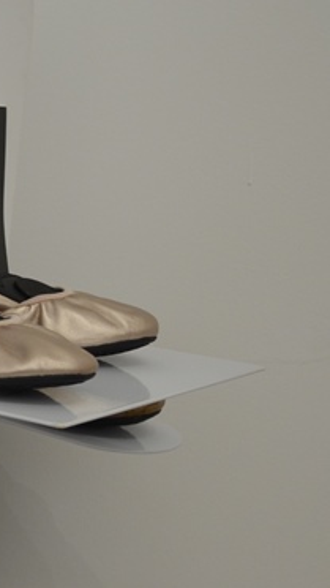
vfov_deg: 22.3
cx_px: -352
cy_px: 409
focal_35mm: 95
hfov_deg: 11.4
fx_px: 1479
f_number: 4
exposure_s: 1/60
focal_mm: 22
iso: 500
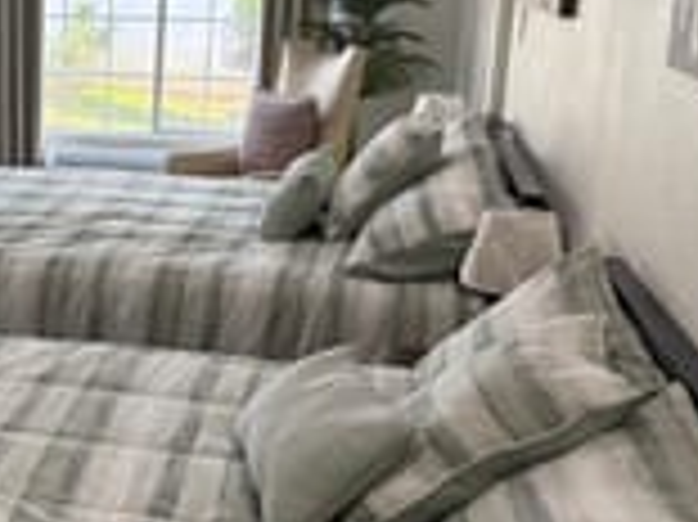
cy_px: 238
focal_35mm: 62
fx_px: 1249
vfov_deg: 23.6
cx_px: -63
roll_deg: -0.5
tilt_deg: -13.8
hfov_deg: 28.5
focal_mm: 6.76
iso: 200
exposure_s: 1/142
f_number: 1.78
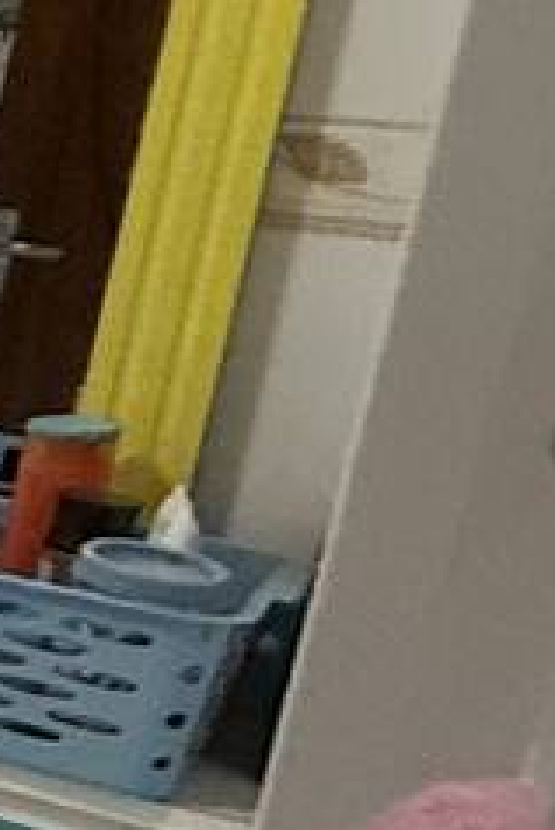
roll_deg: -1.7
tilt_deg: -12.6
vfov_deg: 23.1
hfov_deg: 7.6
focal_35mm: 88
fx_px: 2032
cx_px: -1812
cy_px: 321
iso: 400
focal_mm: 2.22
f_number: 2.2
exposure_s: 1/60
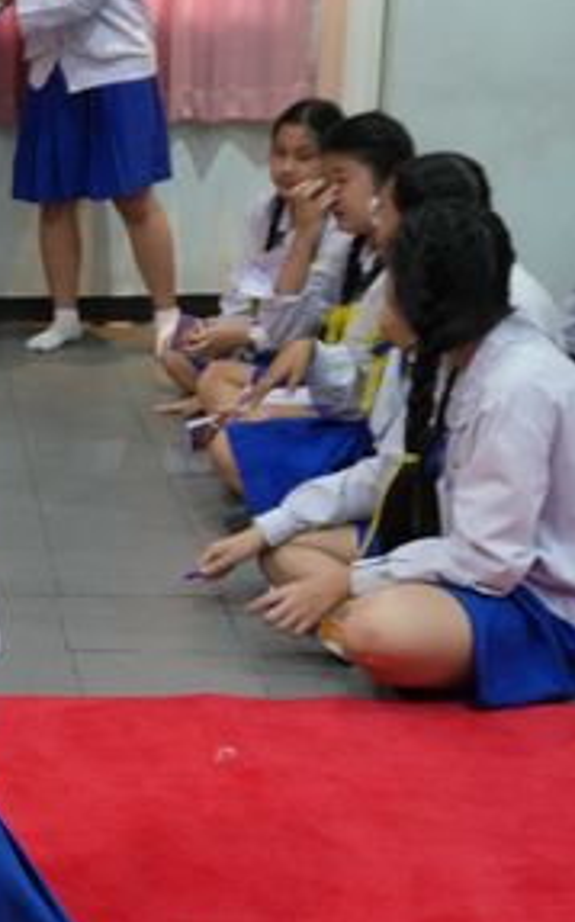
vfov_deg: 25.8
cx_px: -376
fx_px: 2009
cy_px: 527
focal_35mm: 80
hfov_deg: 14.7
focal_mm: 20
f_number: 4
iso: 2500
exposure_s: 1/160
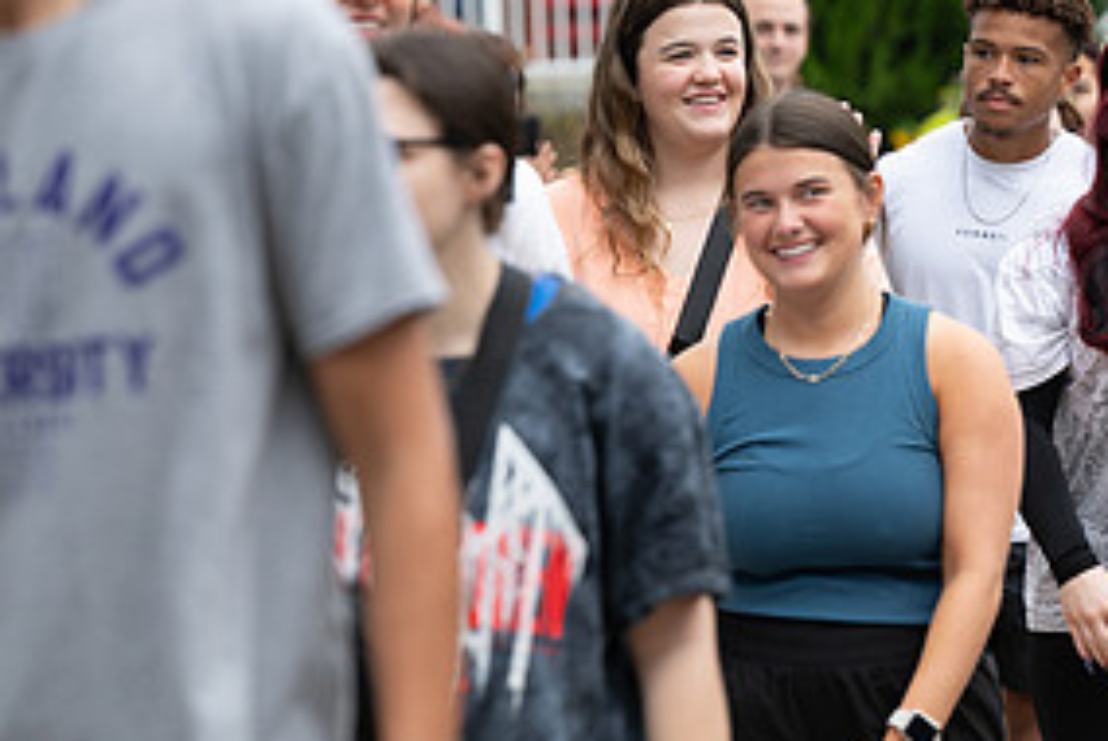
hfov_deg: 8.4
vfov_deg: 5.6
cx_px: 1007
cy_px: 298
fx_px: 7548
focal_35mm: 245
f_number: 3.5
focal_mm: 120
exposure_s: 1/800
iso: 400
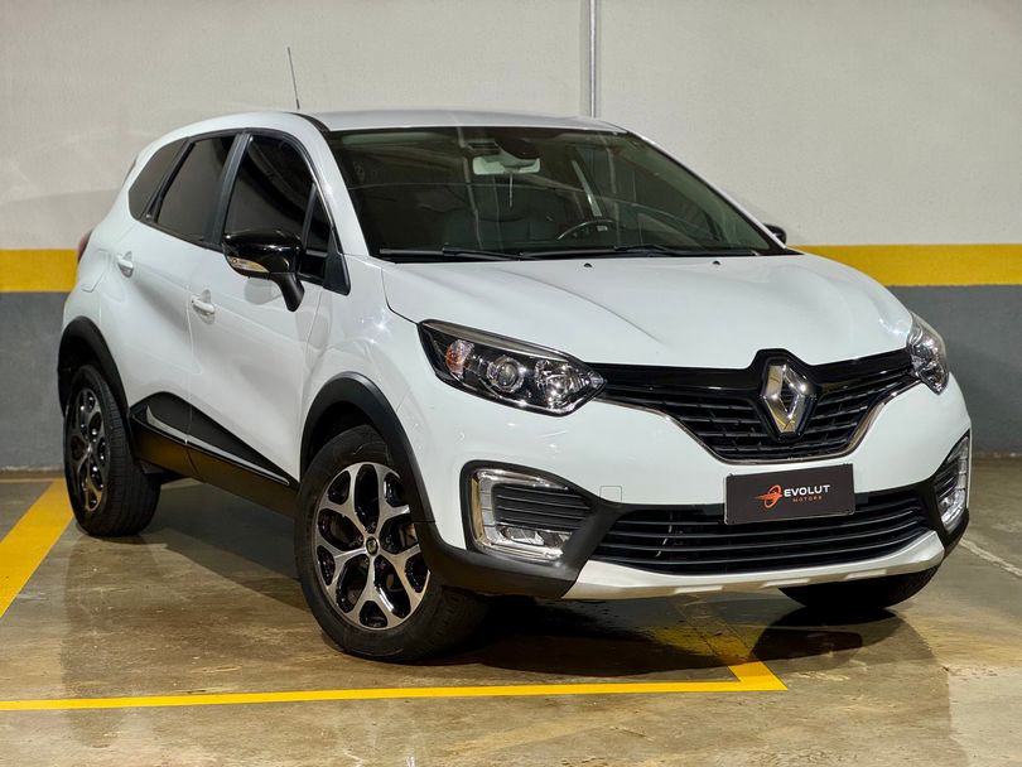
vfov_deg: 19.1
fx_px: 2274
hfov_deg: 25.3
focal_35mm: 77
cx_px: 511
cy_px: 384
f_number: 2.8
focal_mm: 9
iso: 200
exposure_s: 1/60
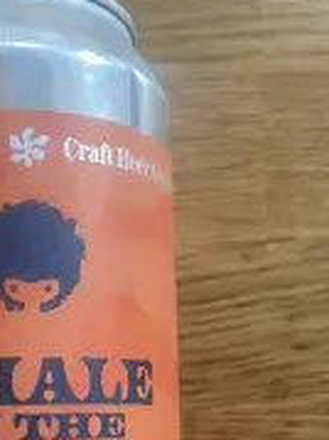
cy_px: 381
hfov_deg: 25.5
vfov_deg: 32.9
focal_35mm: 56
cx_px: 49
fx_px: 711
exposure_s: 1/60
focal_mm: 4.25
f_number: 1.8
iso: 250
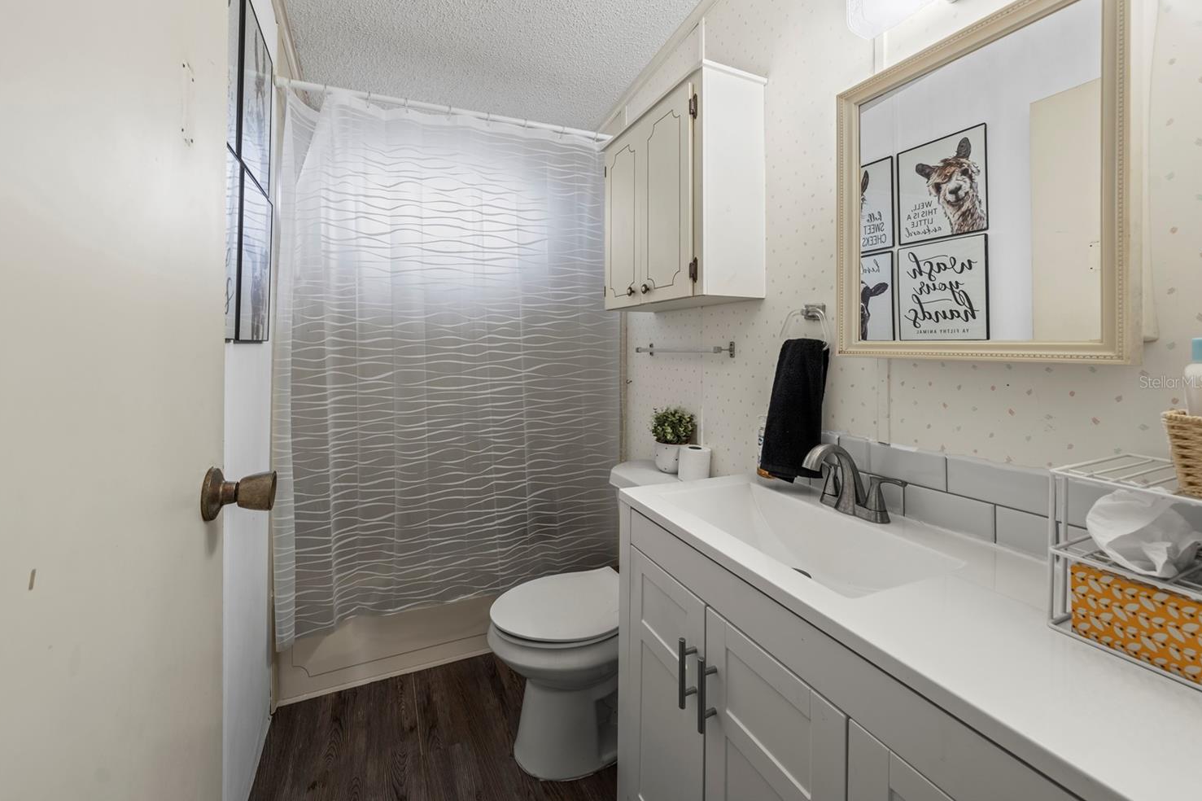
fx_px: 434
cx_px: 561
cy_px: 382
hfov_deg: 108.2
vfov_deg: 85.3
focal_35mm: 13
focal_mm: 12
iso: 50
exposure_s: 1.3
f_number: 7.1
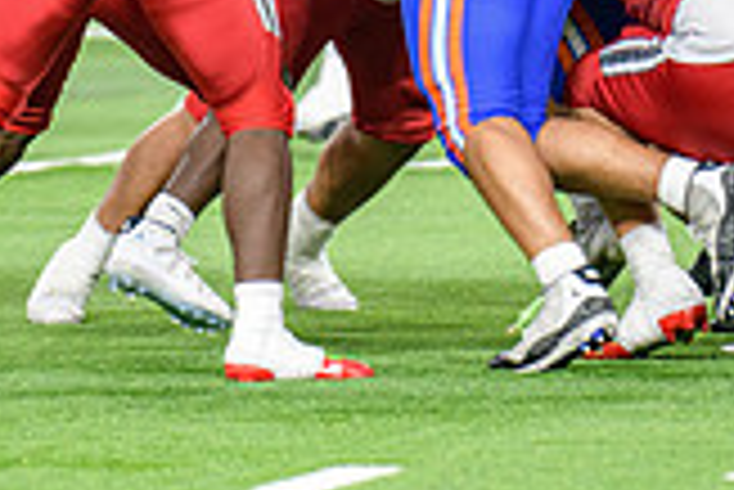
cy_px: -281
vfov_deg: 2.0
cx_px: 360
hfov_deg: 3.0
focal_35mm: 693
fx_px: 14142
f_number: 2.8
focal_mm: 195
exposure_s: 1/400
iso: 1000
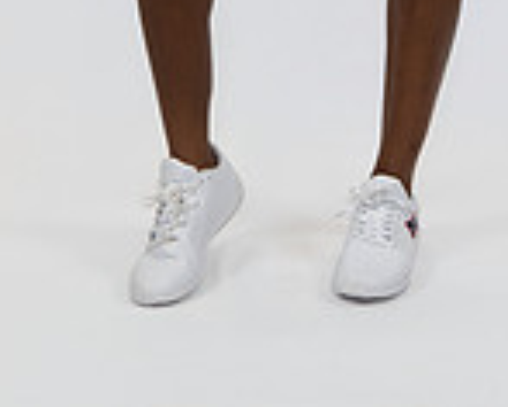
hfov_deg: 13.8
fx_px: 2095
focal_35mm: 139
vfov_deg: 10.4
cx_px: 339
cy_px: -366
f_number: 4
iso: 400
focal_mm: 48.4
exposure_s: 1/125
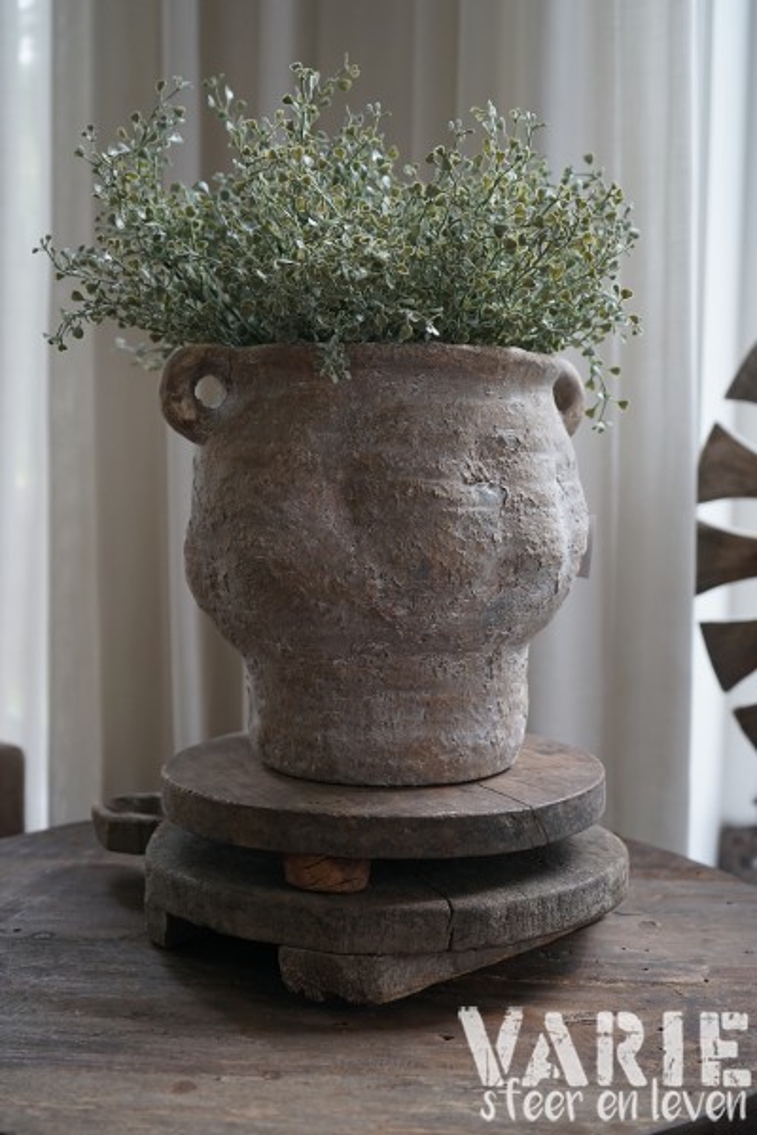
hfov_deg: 35.1
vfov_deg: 50.7
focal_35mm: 38
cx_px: 378
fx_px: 1198
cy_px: 568
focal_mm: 38
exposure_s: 1/160
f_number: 4
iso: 500
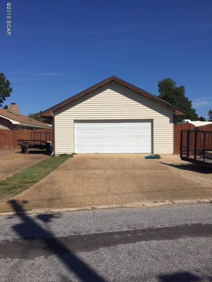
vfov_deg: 61.7
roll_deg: -0.1
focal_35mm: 29
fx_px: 237
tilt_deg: -1.0
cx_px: 106
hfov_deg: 48.2
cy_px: 141
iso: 32
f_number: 2.2
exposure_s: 1/4950
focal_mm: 4.15
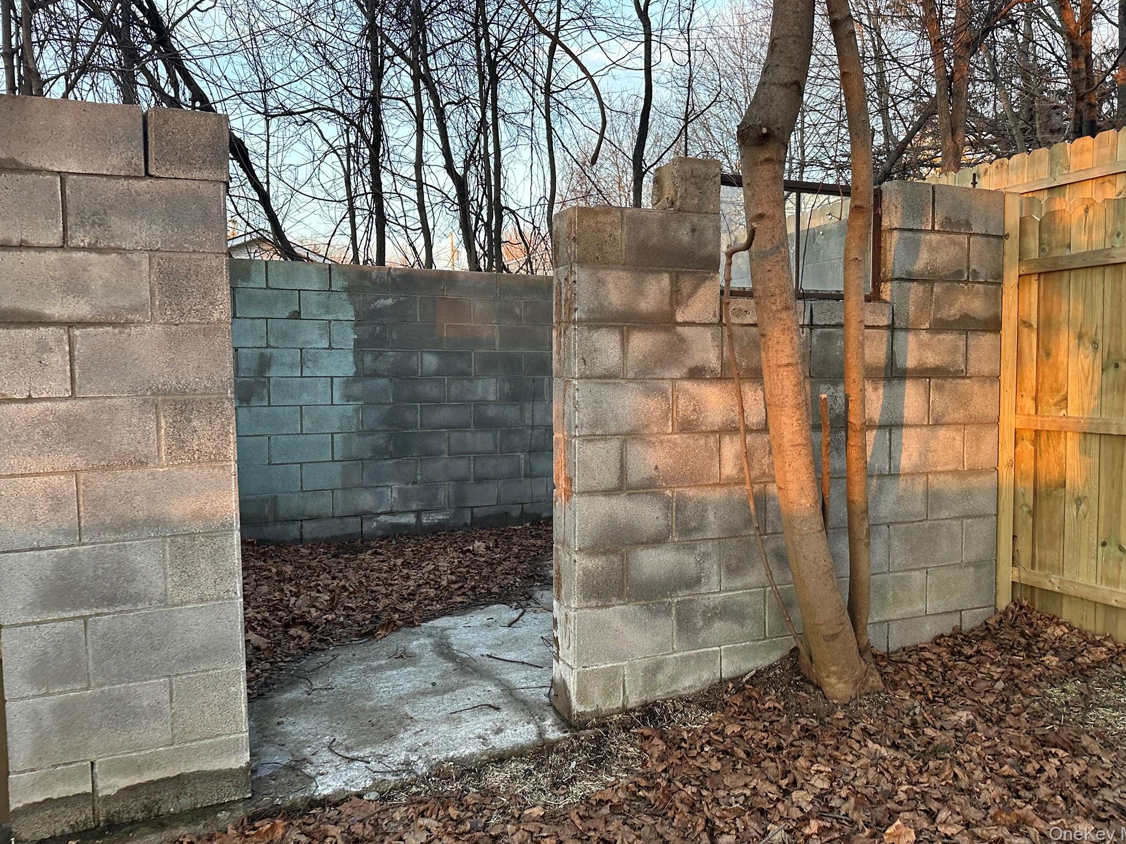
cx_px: 579
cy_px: 408
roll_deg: +0.3
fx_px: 813
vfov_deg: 54.9
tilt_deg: -5.5
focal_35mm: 25
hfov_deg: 69.4
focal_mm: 6.86
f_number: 1.78
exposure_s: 1/121
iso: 160
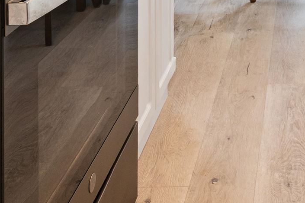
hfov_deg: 32.1
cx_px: 240
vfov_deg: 17.2
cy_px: -185
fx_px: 516
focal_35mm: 61
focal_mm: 14
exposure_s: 1/10
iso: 400
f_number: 9
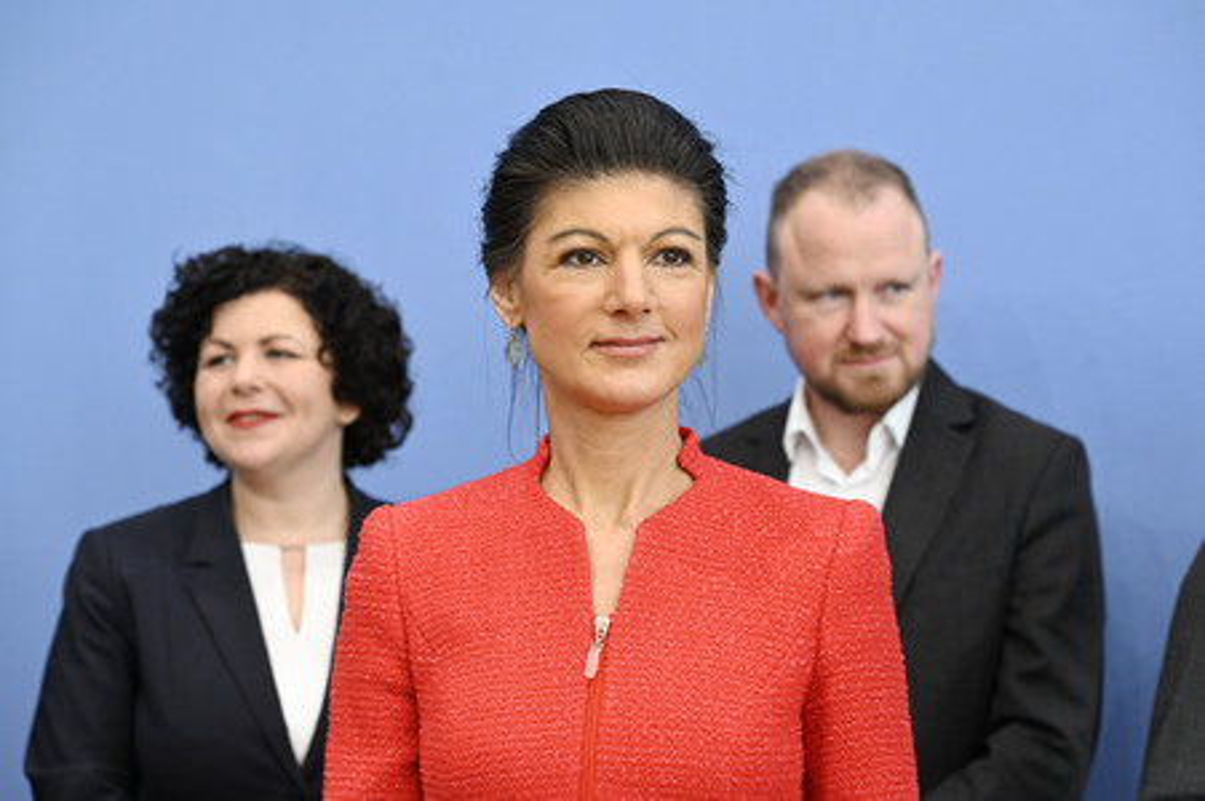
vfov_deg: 18.2
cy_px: 400
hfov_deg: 27.0
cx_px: 602
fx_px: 2509
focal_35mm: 75
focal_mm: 75
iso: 3200
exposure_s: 1/640
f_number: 4.5
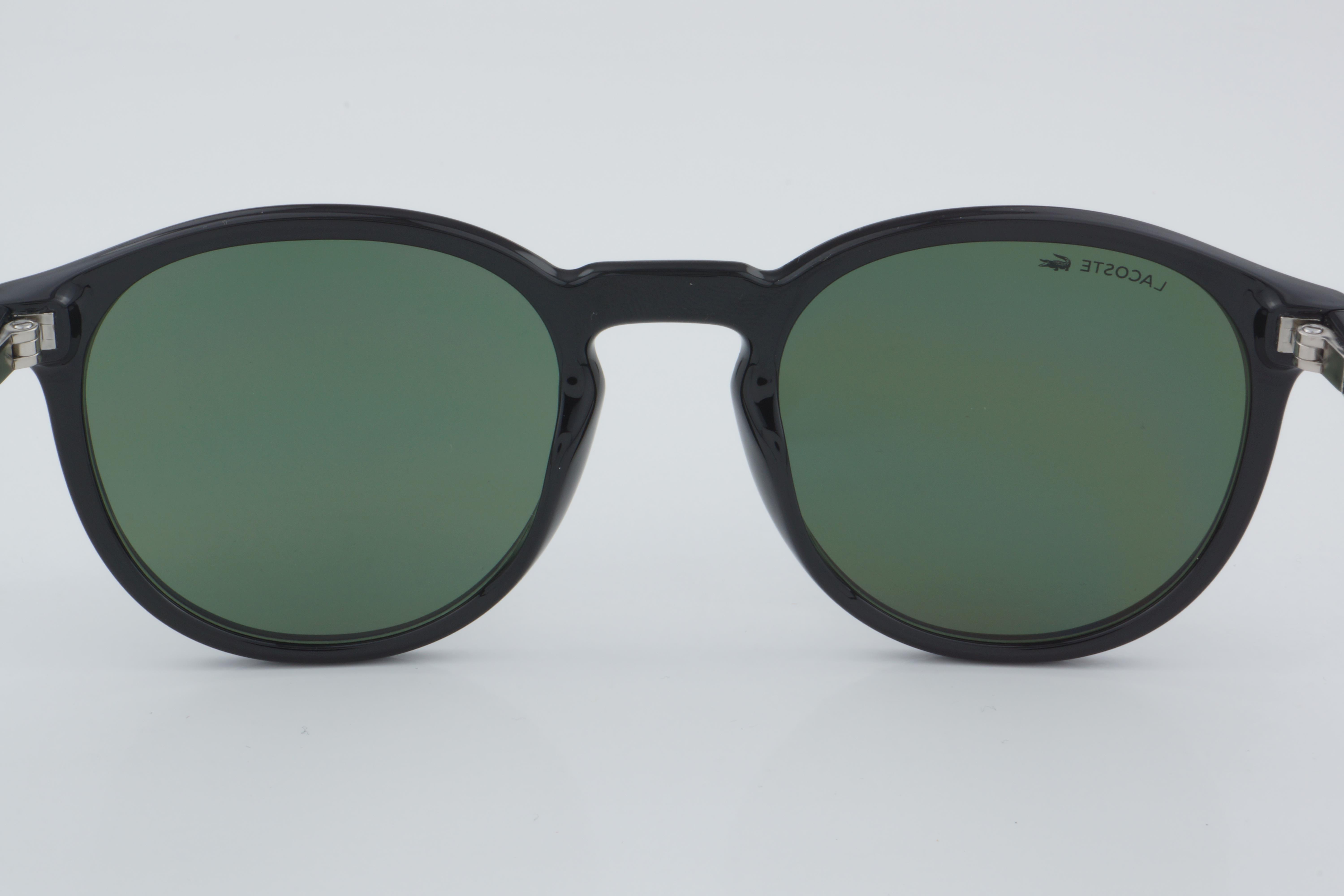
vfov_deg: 18.2
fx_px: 2800
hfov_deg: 27.0
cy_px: 448
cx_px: 672
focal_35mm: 75
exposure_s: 1/4
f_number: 32
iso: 100
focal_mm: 50
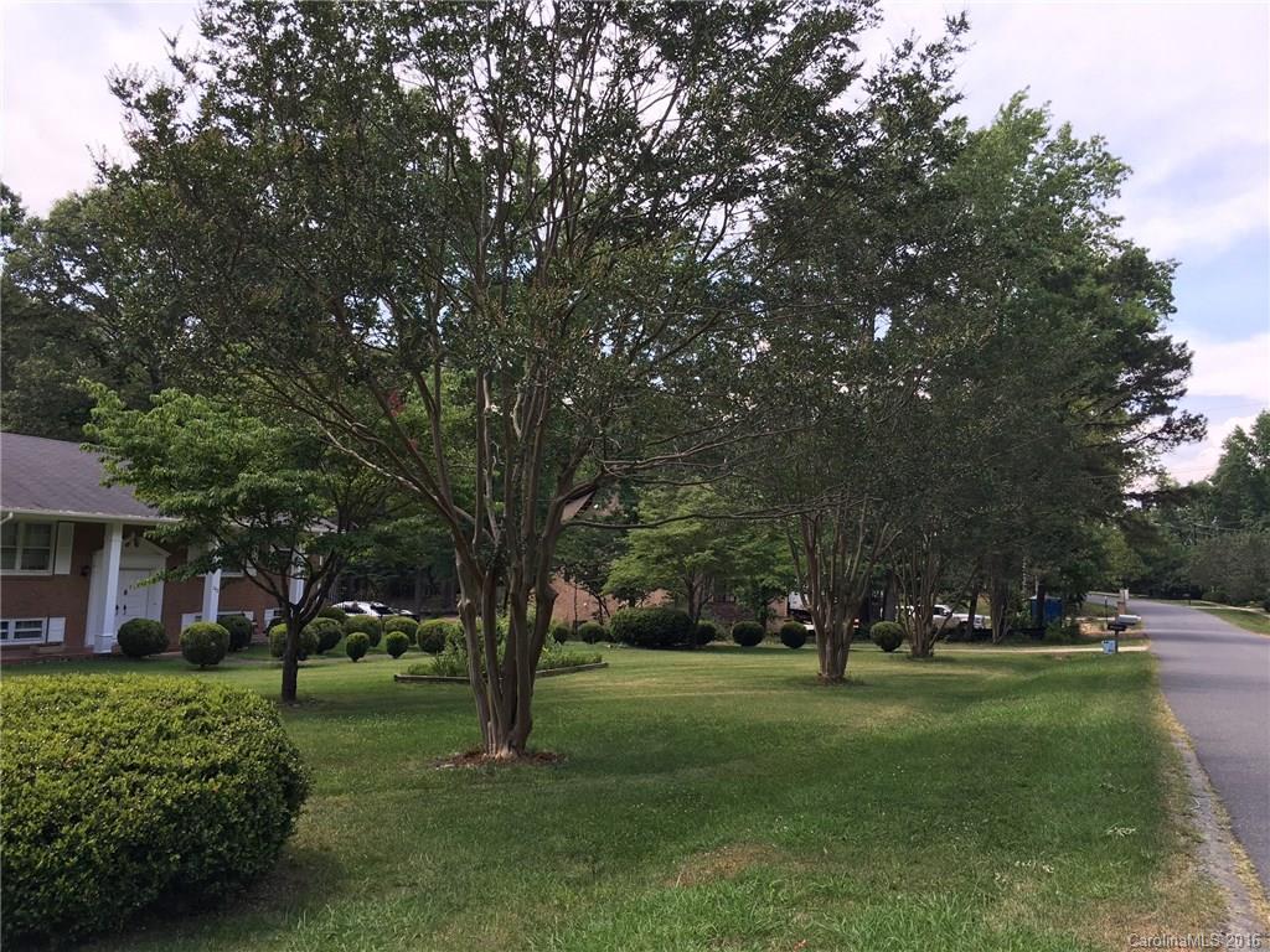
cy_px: 476
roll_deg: -2.1
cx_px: 635
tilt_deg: +5.4
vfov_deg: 48.2
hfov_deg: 61.7
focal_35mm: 29
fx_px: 1064
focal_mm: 4.15
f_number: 2.2
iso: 25
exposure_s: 1/432
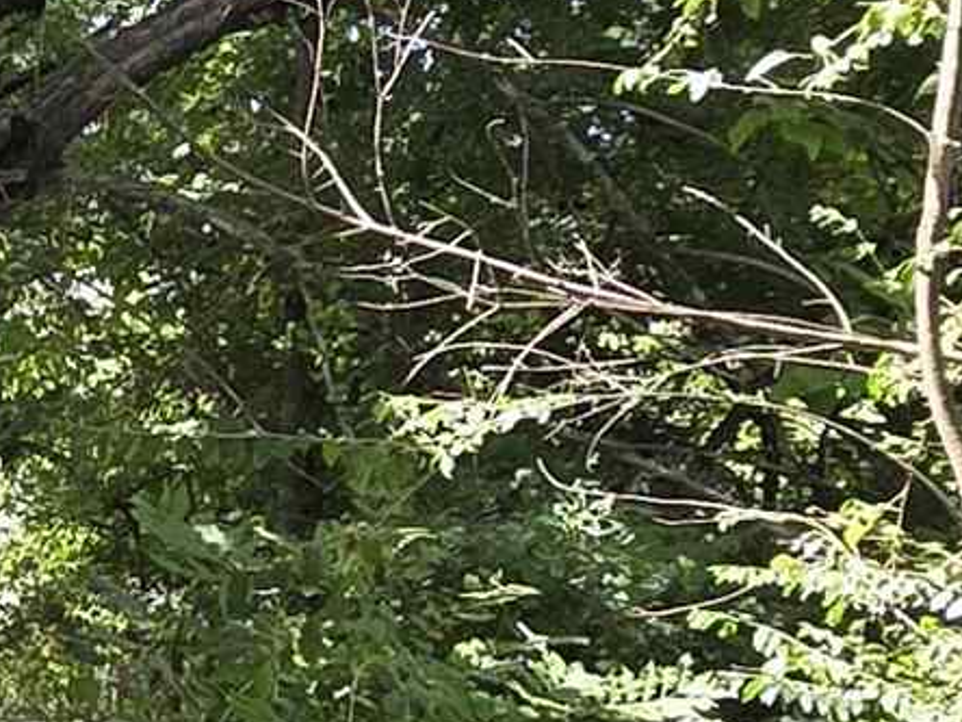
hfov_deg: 17.7
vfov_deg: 16.3
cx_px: -752
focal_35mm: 90
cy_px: 525
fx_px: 2501
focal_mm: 2.2
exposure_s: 1/120
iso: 20
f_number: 1.9
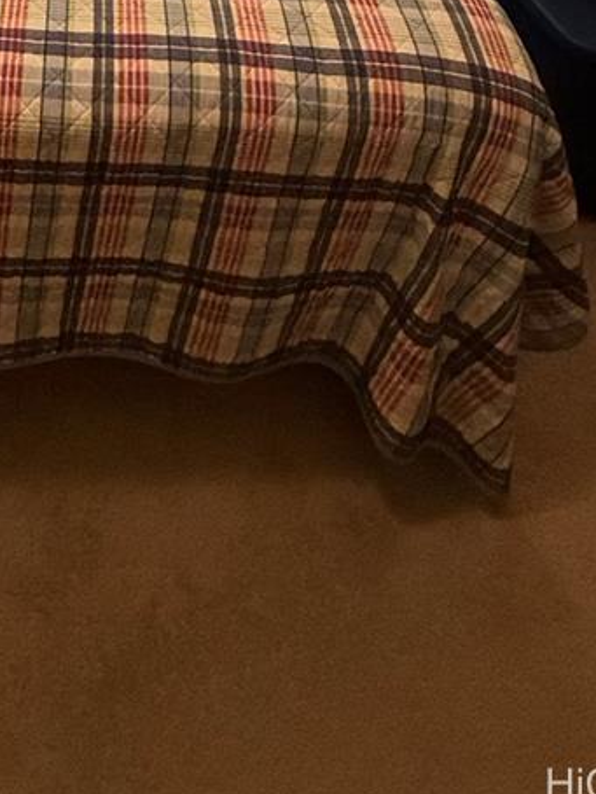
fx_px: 849
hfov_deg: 35.5
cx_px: 17
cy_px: -248
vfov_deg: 34.5
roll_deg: -0.8
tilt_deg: -23.3
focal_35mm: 37
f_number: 2.2
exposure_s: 1/60
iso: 500
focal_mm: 2.22
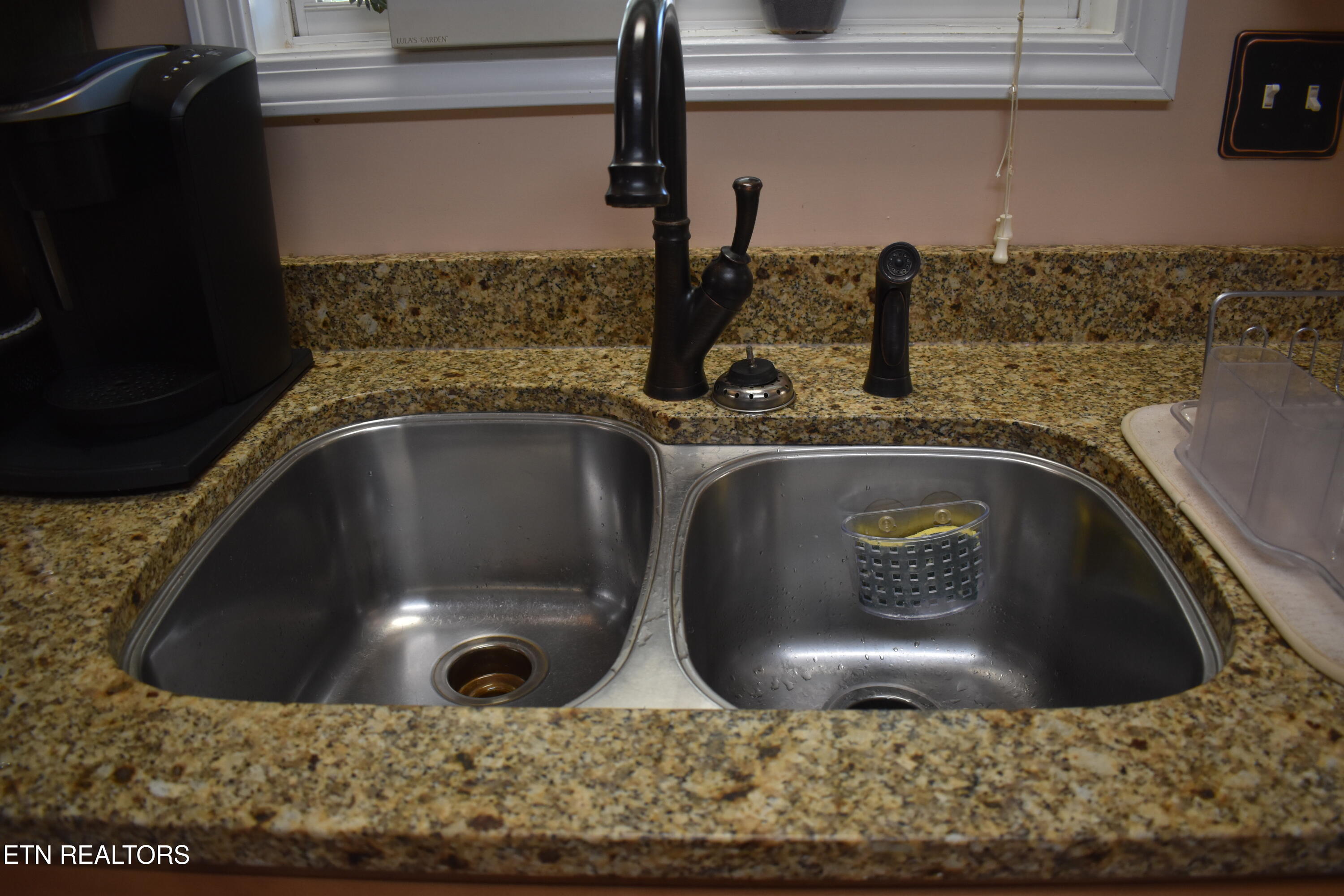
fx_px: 1008
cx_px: 672
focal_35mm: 27
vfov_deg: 47.9
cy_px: 448
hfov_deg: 67.4
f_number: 3.5
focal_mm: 18
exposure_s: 1/250
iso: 800
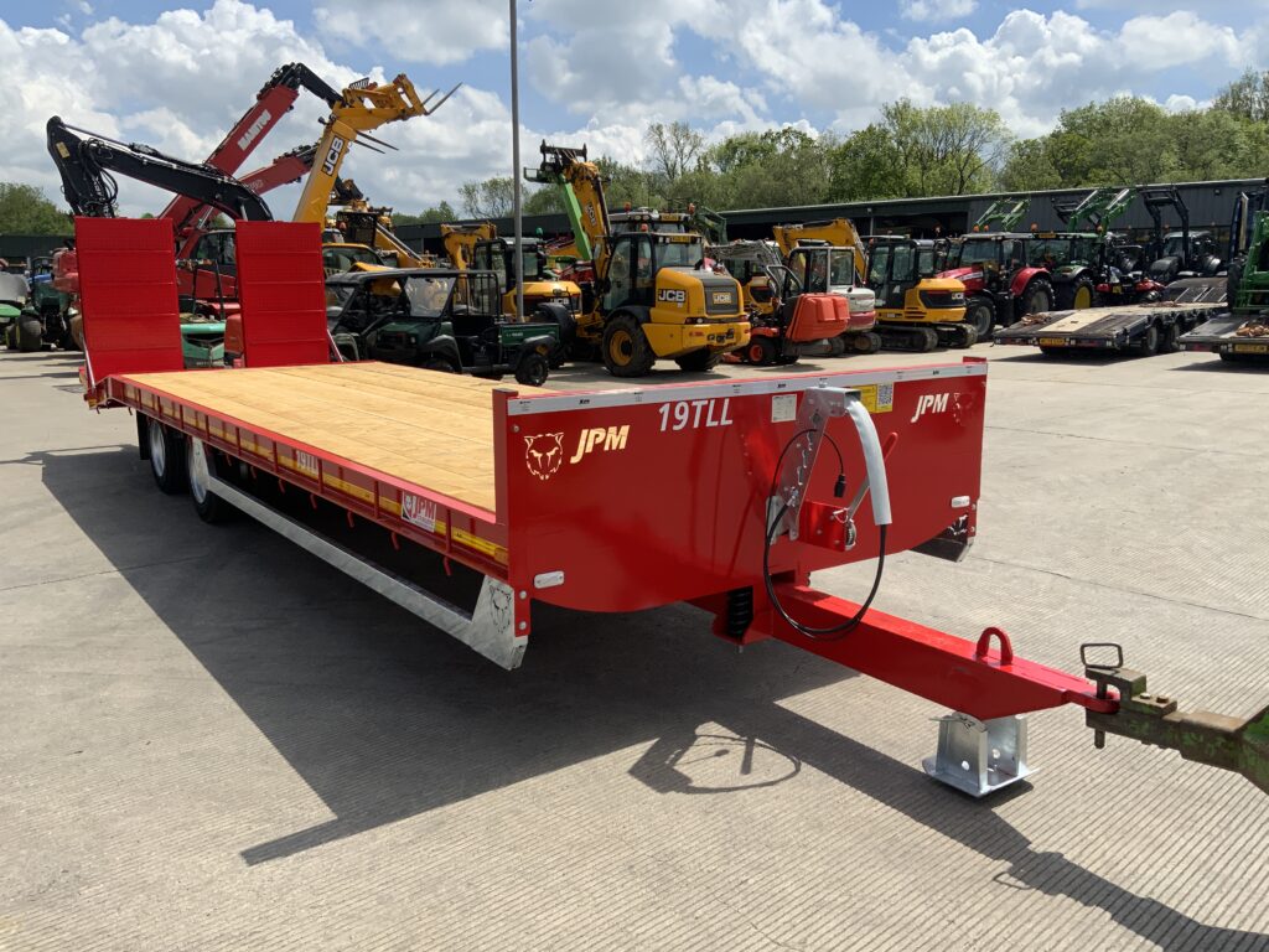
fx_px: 1063
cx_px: 634
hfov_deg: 61.7
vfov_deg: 48.2
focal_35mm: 29
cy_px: 476
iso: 16
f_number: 1.8
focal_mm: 3
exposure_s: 1/2538
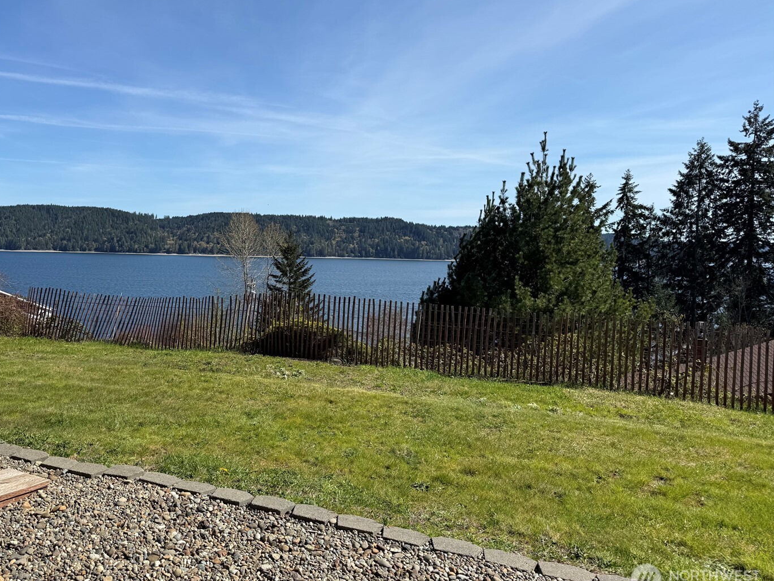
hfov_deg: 63.1
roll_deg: -2.5
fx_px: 626
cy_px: 263
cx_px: 326
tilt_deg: -2.0
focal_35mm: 28
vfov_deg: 49.7
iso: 80
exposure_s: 1/5319
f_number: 1.78
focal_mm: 6.76
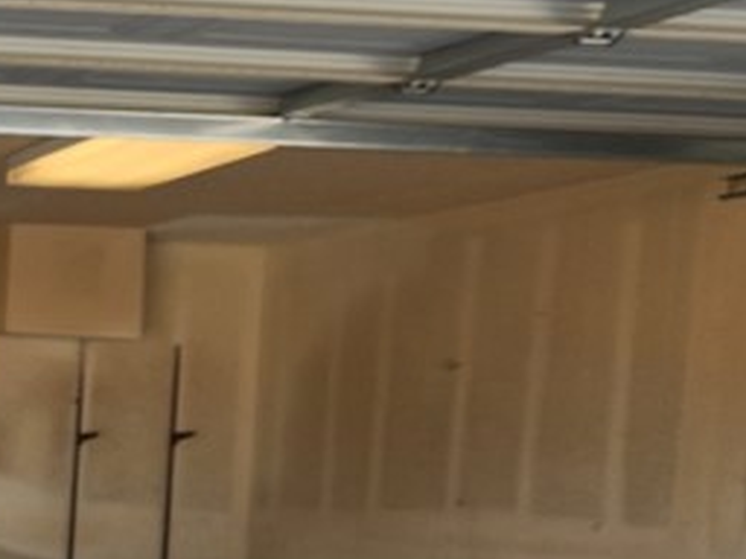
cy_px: 568
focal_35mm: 92
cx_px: -507
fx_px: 1983
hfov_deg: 17.9
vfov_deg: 15.7
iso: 20
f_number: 1.8
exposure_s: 1/180
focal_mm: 5.4
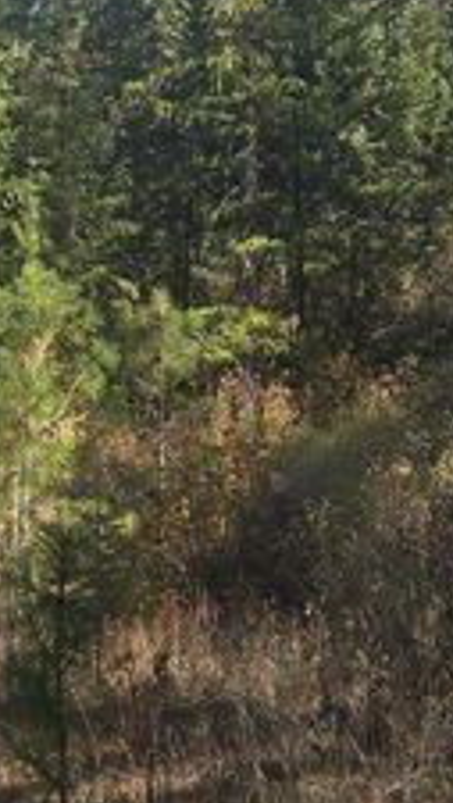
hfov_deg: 12.8
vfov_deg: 20.9
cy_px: -161
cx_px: 169
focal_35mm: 95
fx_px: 2023
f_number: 1.7
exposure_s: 1/334
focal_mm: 6.3
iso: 12
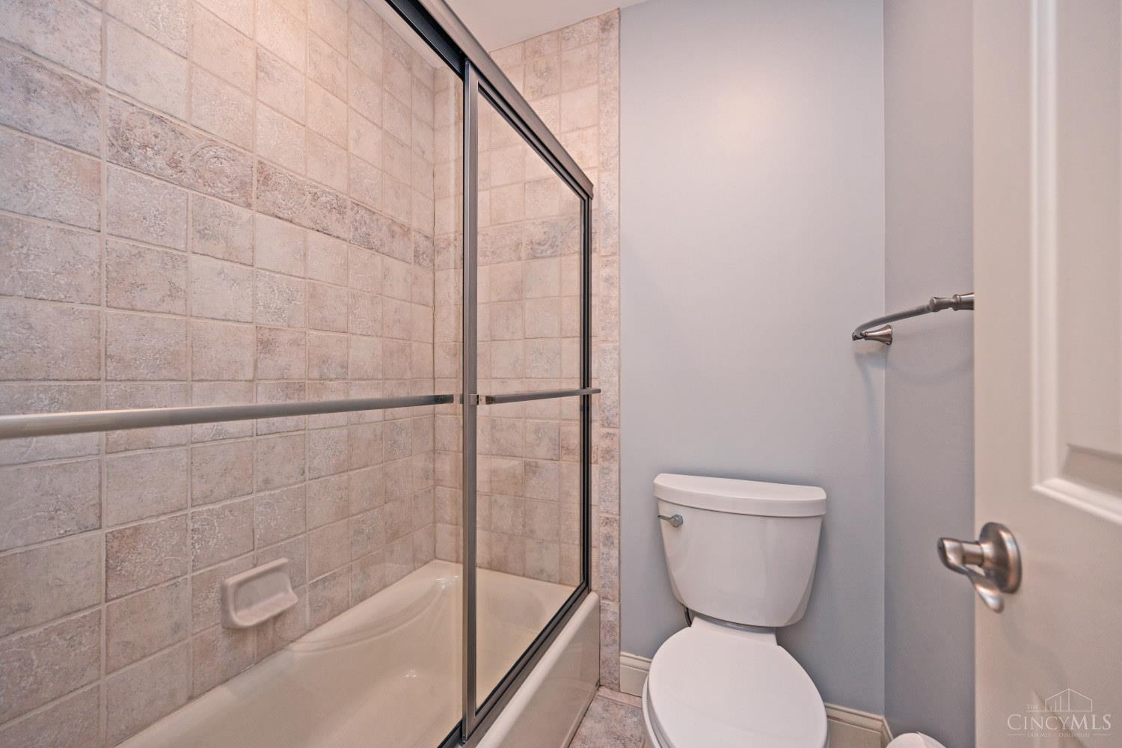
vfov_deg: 81.2
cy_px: 374
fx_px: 436
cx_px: 561
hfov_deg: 104.3
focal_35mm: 14
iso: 720
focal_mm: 14
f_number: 4
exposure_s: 1/60
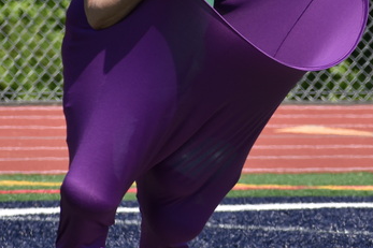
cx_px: 269
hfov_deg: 1.9
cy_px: 72
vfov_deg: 1.3
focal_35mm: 1063
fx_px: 11008
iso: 100
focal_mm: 240
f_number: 11
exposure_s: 1/200
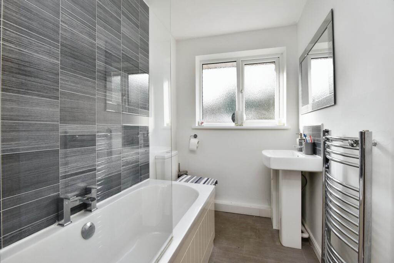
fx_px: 175
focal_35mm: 16
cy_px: 132
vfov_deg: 73.8
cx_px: 197
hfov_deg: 96.7
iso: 400
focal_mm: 16
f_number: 7.1
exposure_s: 1/80
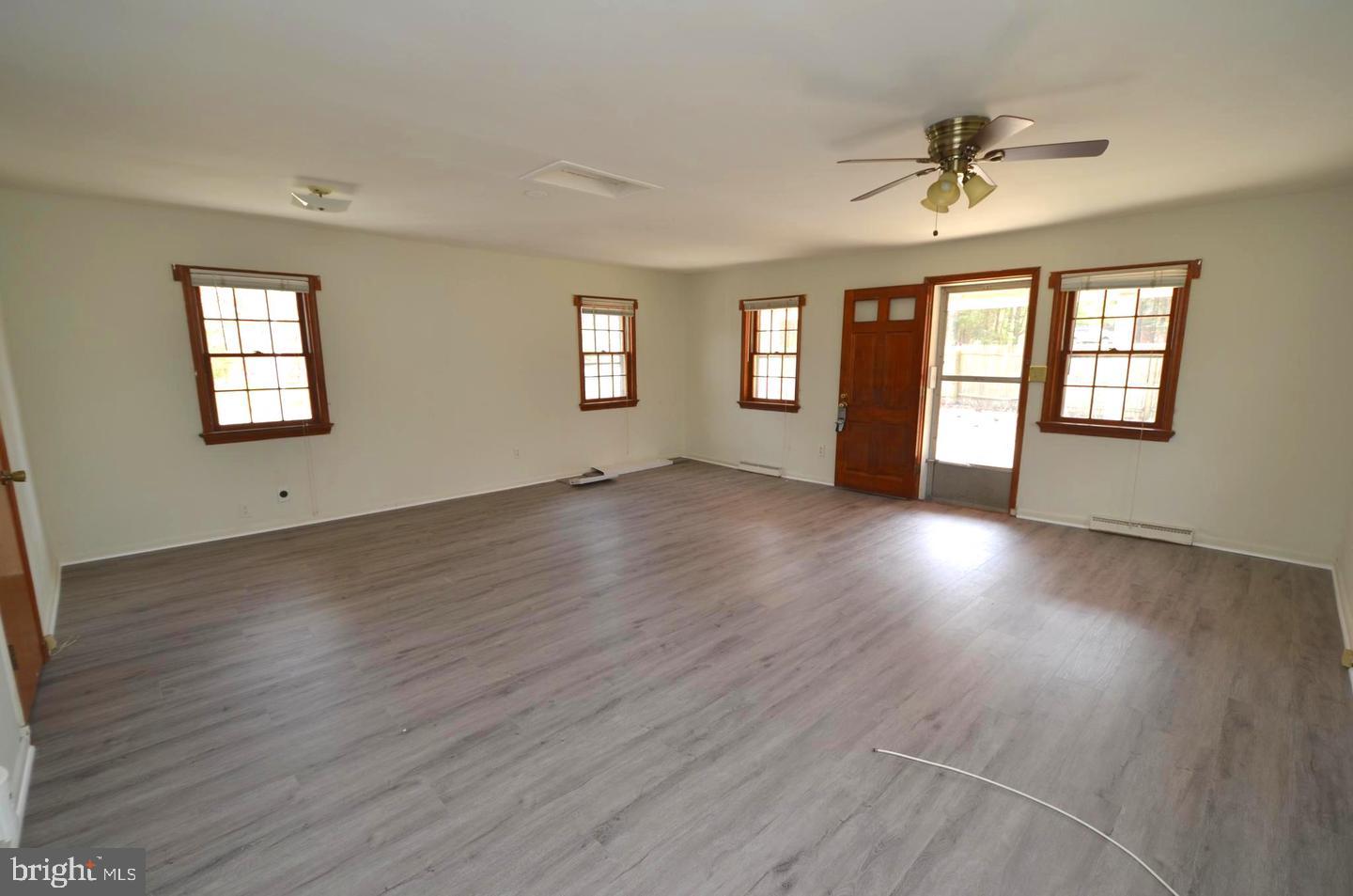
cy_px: 448
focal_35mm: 15
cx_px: 676
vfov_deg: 77.0
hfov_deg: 100.5
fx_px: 562
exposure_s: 1/80
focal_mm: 10
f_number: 4.5
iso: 200
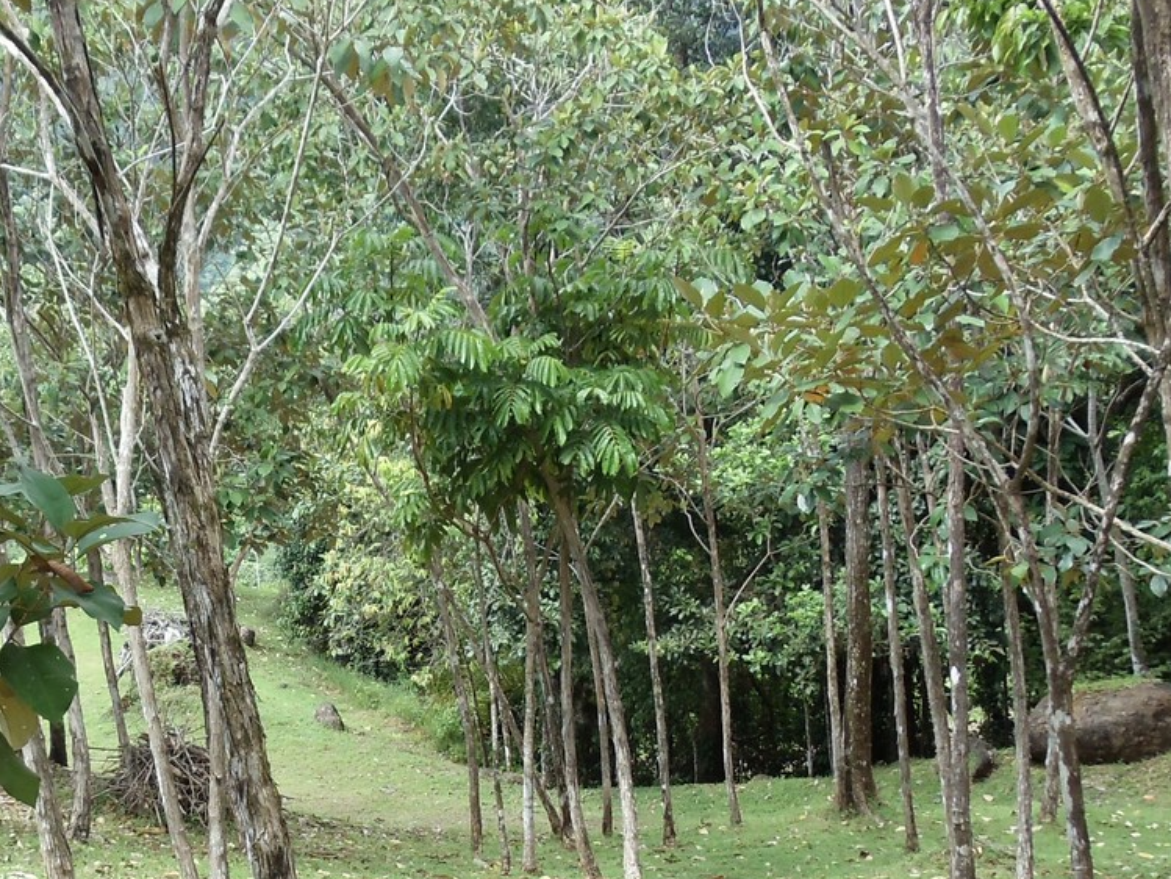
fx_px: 3180
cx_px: 274
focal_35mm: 94
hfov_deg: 20.7
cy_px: 683
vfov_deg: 15.6
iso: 100
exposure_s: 1/200
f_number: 3.5
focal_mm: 6
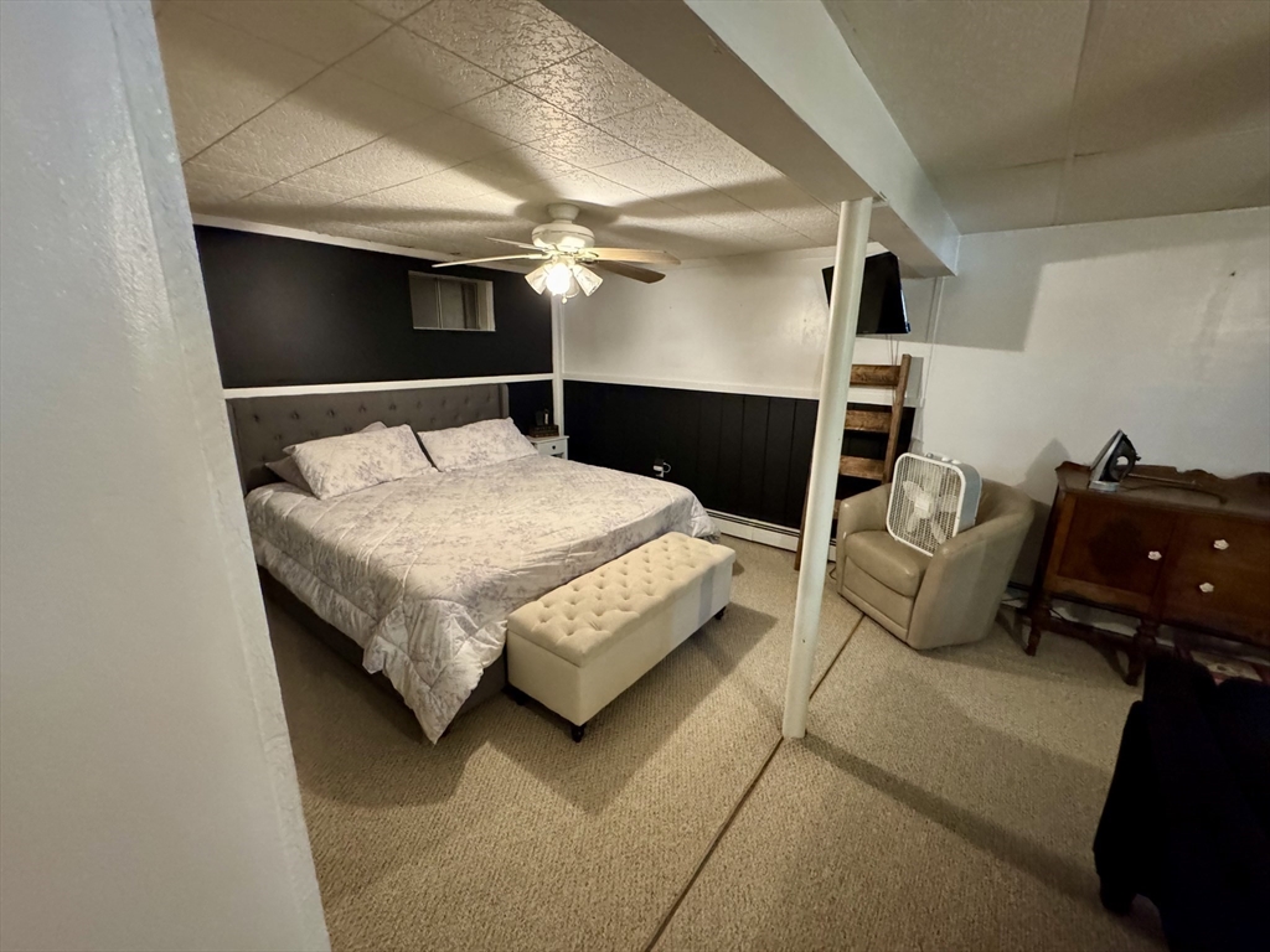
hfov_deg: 102.1
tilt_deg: -15.4
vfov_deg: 85.7
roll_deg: -0.6
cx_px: 635
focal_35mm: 14
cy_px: 476
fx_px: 514
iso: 1250
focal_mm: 2.22
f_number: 2.2
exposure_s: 1/60
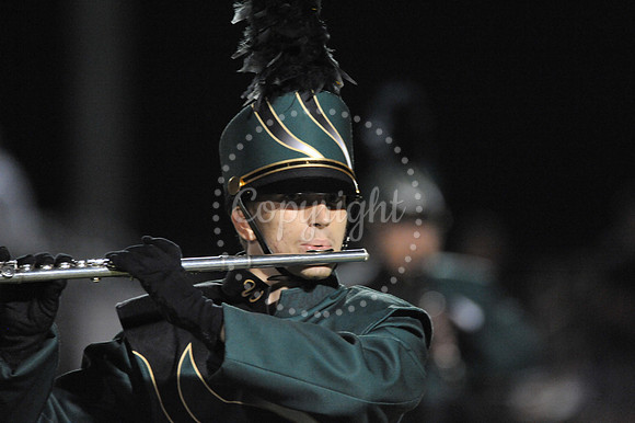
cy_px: 212
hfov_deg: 3.4
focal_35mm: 600
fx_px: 10577
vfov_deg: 2.3
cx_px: 318
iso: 6400
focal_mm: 600
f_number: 6.3
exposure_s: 1/160
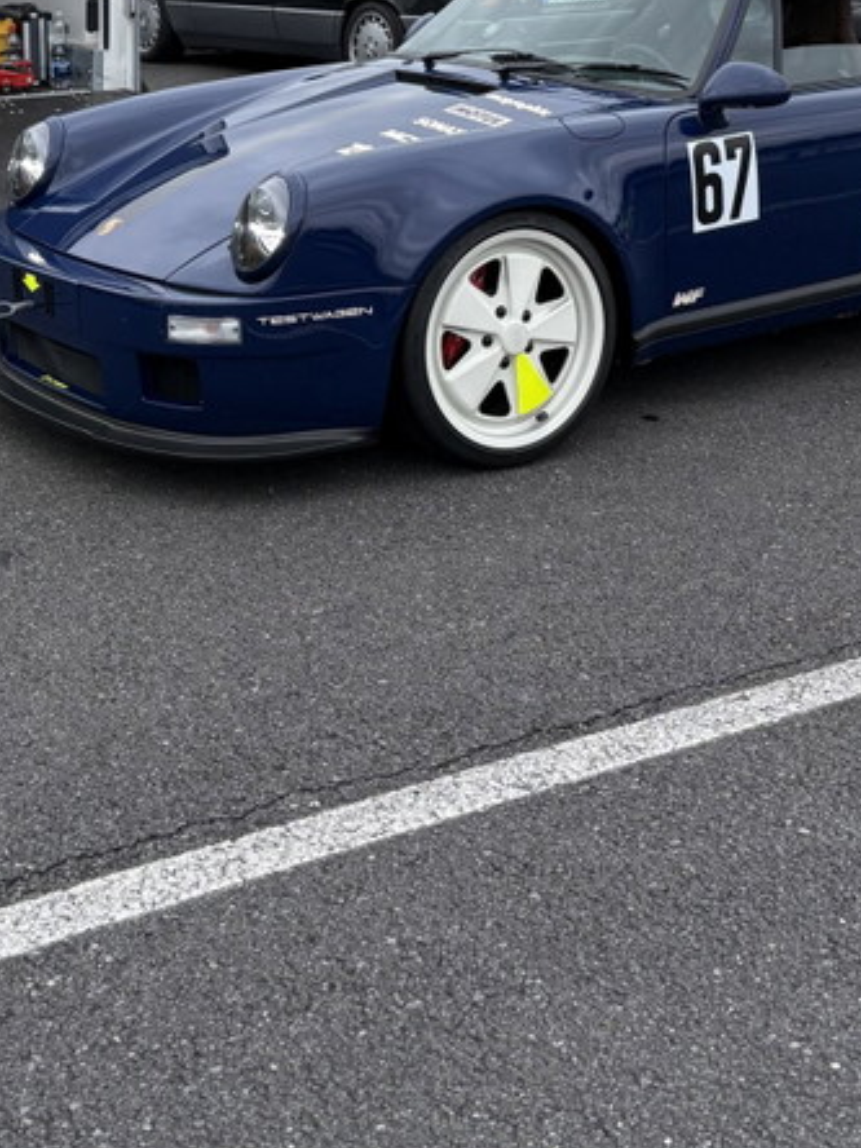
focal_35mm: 60
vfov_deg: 29.9
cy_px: -13
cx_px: 548
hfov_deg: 24.3
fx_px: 1990
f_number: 1.6
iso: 50
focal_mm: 5.96
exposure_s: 1/673
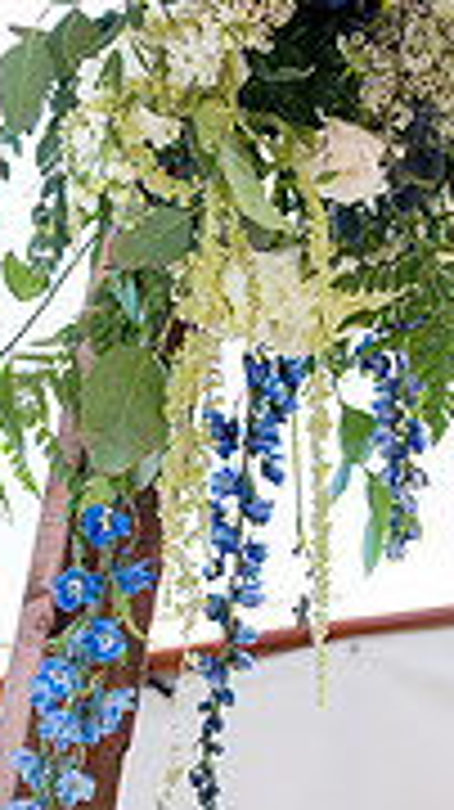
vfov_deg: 21.6
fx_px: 2080
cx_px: 301
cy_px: 104
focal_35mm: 97
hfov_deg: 12.4
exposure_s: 1/320
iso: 100
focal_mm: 37
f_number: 2.8
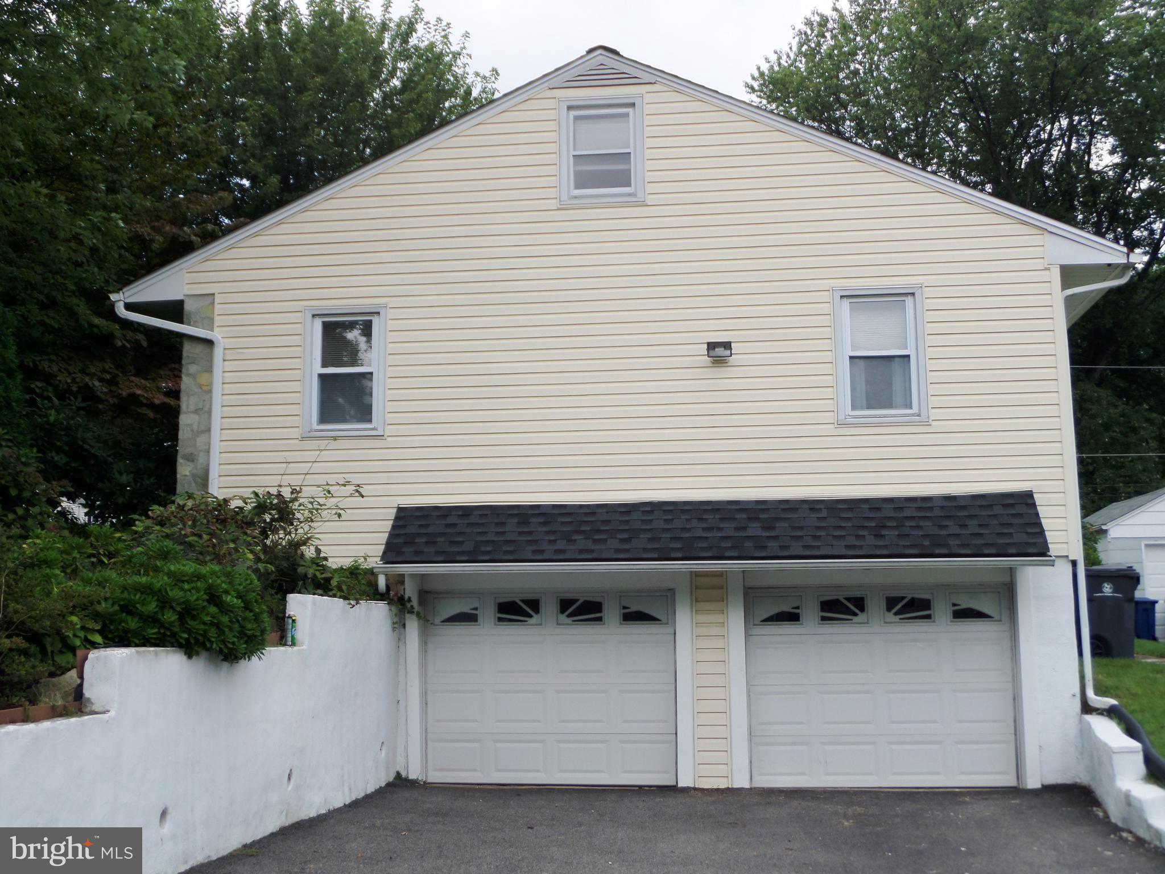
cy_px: 437
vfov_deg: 35.1
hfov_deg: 45.8
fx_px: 1380
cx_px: 582
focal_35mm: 41
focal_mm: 6.8
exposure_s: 1/750
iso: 100
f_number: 3.6
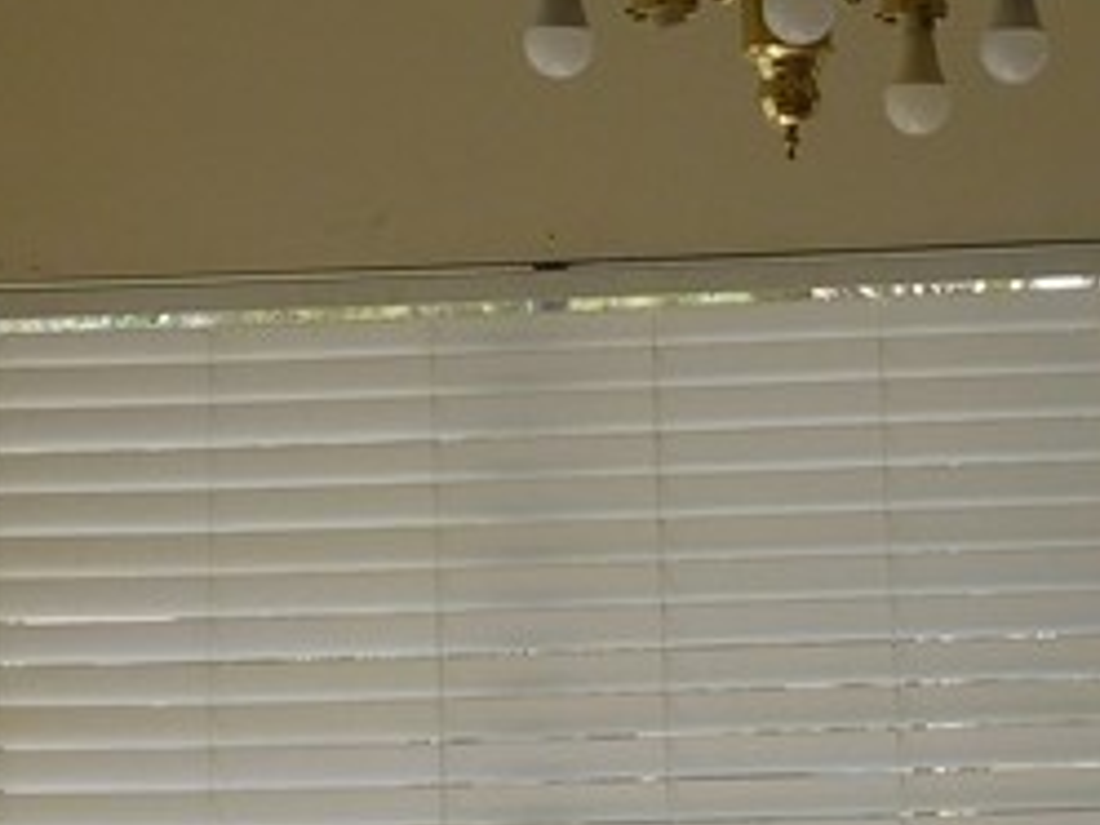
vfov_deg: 14.9
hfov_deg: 19.5
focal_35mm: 99
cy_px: 483
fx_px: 3146
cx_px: 962
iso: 125
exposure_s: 1/500
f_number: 3
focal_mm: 4.1
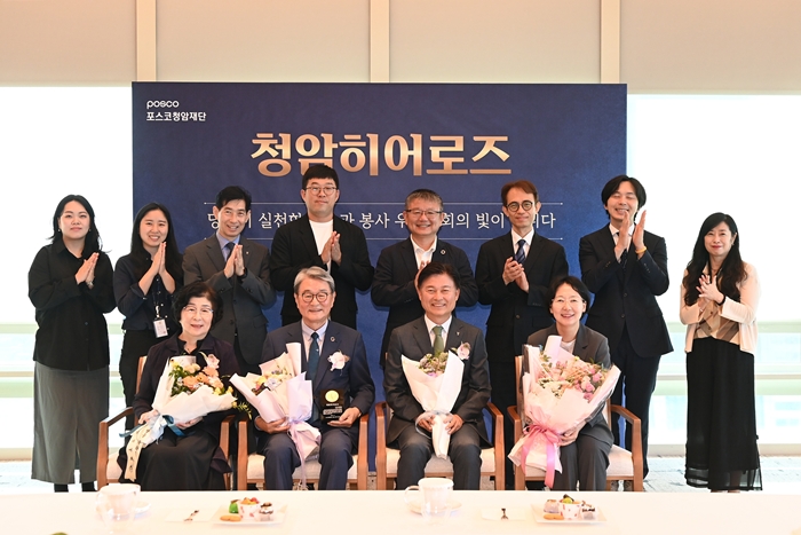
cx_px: 400
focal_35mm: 48
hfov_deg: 41.1
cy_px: 268
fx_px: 1068
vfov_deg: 28.1
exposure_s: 1/250
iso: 2500
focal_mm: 48
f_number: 6.3
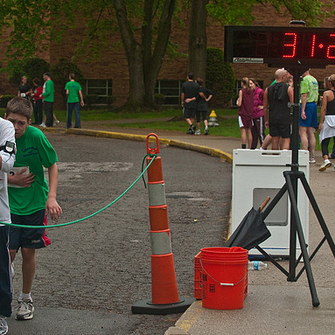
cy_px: 168
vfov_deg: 12.9
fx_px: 1478
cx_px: 131
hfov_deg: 12.9
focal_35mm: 135
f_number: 6.3
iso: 1600
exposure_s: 1/400
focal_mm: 70
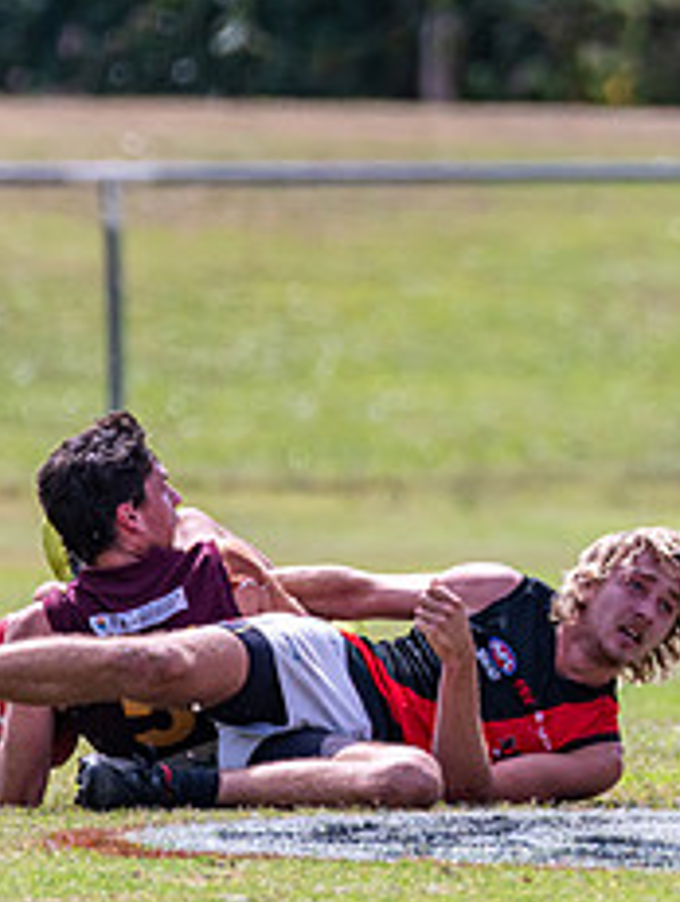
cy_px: 379
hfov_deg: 1.0
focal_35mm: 1528
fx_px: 39911
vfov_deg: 1.3
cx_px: 572
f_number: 6.3
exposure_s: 1/2000
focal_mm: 600
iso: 800
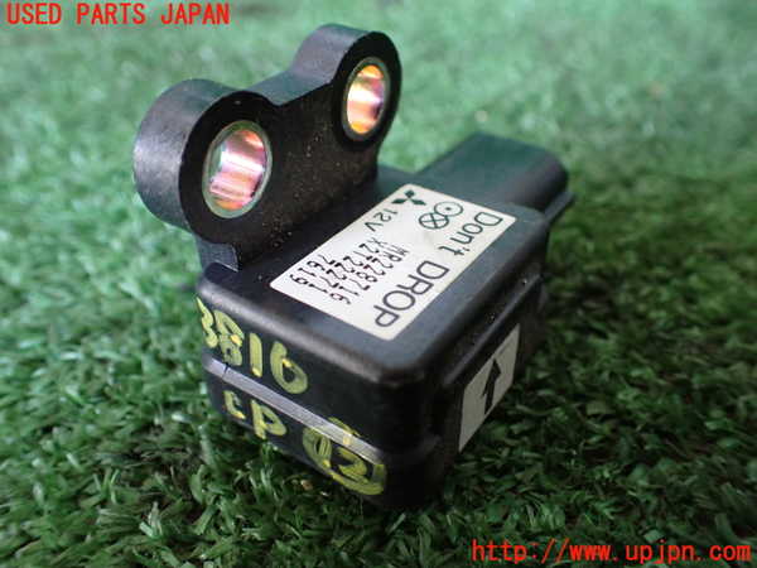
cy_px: 284
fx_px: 656
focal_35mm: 30
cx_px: 378
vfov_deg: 46.8
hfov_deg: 60.0
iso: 800
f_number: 2.3
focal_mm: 5.4
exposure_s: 1/100
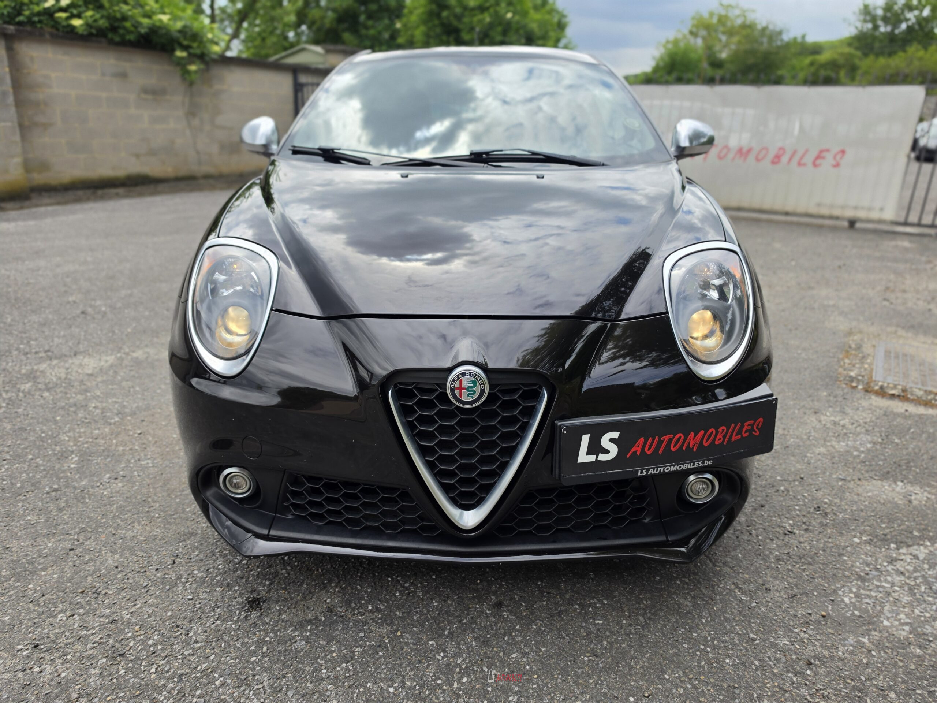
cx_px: 468
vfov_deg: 58.9
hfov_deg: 73.9
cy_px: 352
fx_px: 623
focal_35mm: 23
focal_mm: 6.5
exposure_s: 1/4331
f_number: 1.4
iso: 64
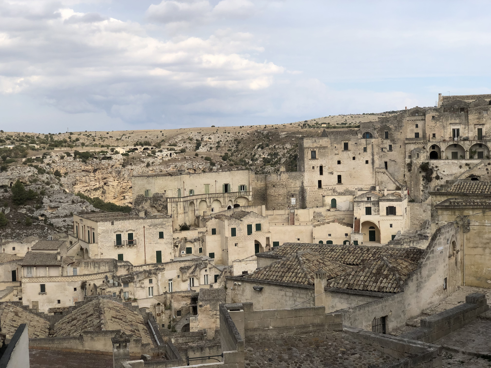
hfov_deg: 36.8
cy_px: 184
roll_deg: +2.6
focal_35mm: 52
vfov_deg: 28.0
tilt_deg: -3.8
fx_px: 738
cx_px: 246
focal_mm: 6
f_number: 2.4
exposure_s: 1/991
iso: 16
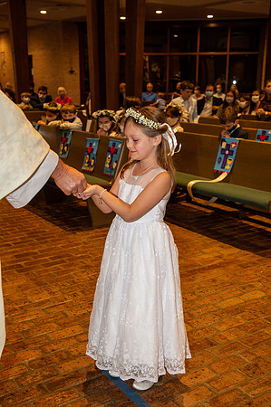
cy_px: 204
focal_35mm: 45
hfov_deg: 29.8
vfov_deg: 43.6
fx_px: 509
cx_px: 136
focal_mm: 45
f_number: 5
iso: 1600
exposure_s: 1/125
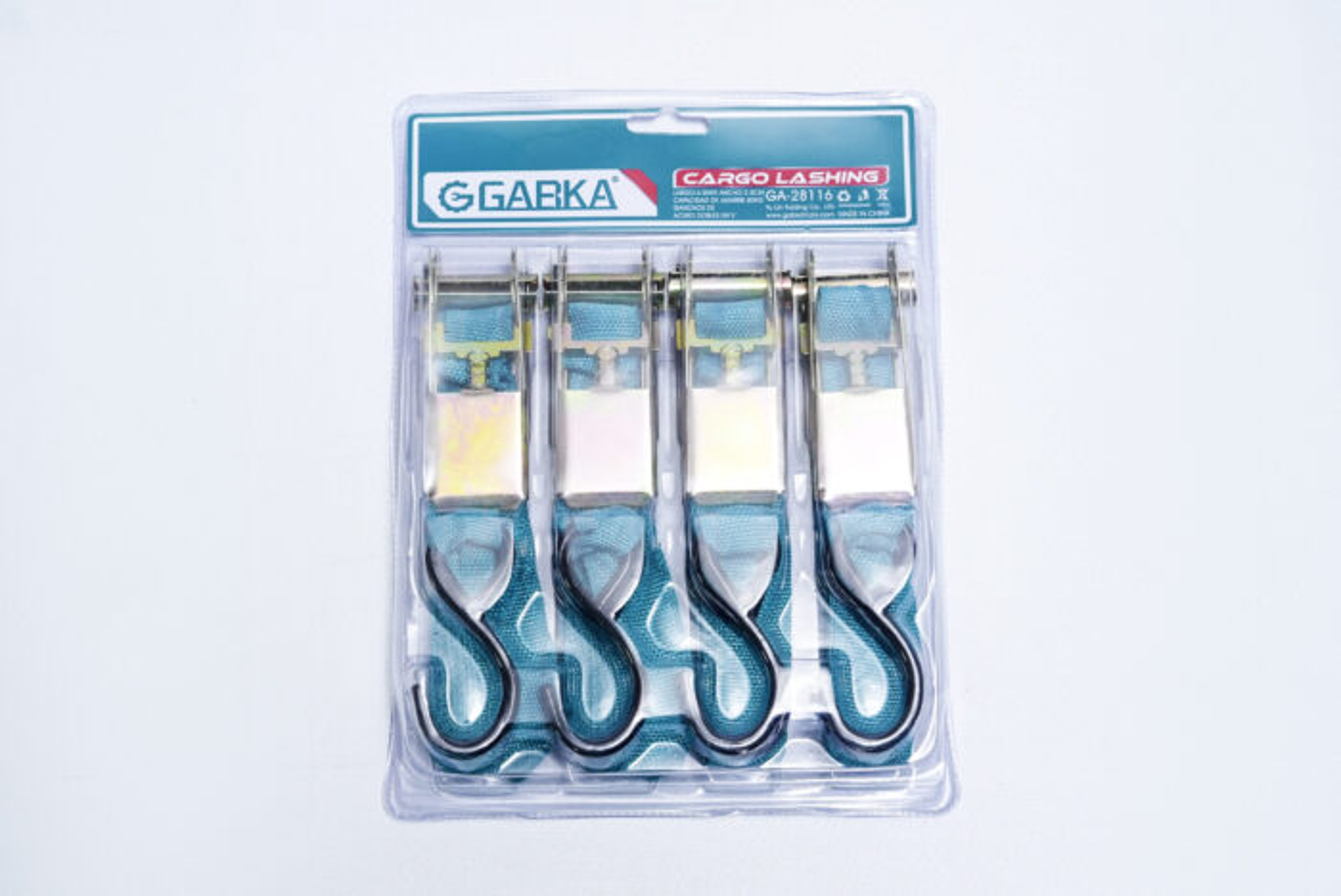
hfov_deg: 32.4
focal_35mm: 62
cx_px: 670
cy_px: 448
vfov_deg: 22.0
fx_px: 2311
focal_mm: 62
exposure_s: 1/160
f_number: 10
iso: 3200
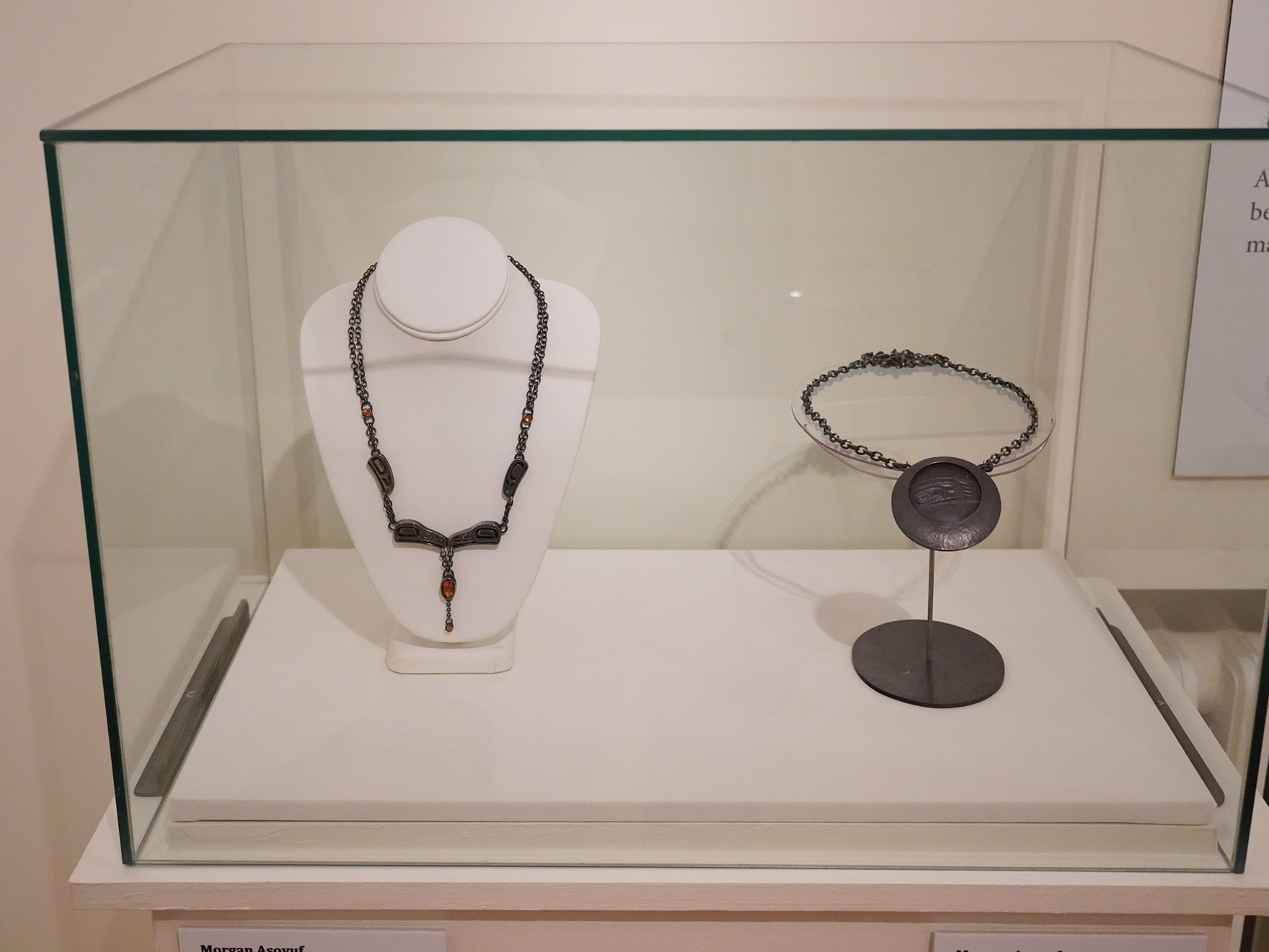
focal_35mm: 47
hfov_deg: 40.4
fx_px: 1723
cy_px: 480
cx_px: 659
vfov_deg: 30.9
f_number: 7.1
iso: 6400
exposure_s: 1/100
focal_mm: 43
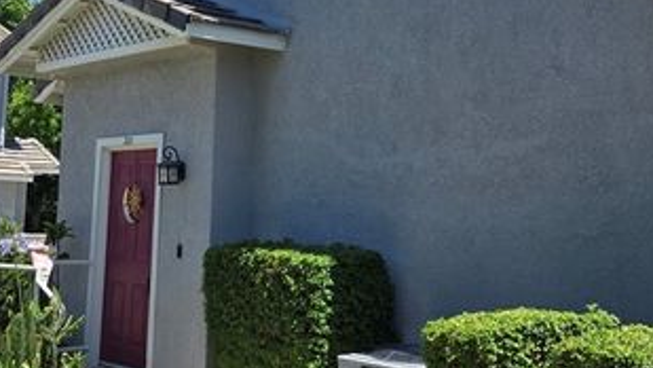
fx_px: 935
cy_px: 75
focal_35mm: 54
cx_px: 279
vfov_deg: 22.0
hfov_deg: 38.4
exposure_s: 1/1414
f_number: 1.8
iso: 25
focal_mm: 5.4
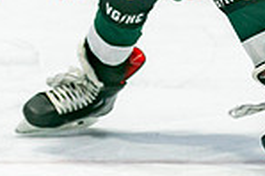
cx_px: 54
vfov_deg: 1.8
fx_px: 5537
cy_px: -66
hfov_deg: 2.7
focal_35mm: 753
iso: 320
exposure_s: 1/640
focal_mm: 123
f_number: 3.2
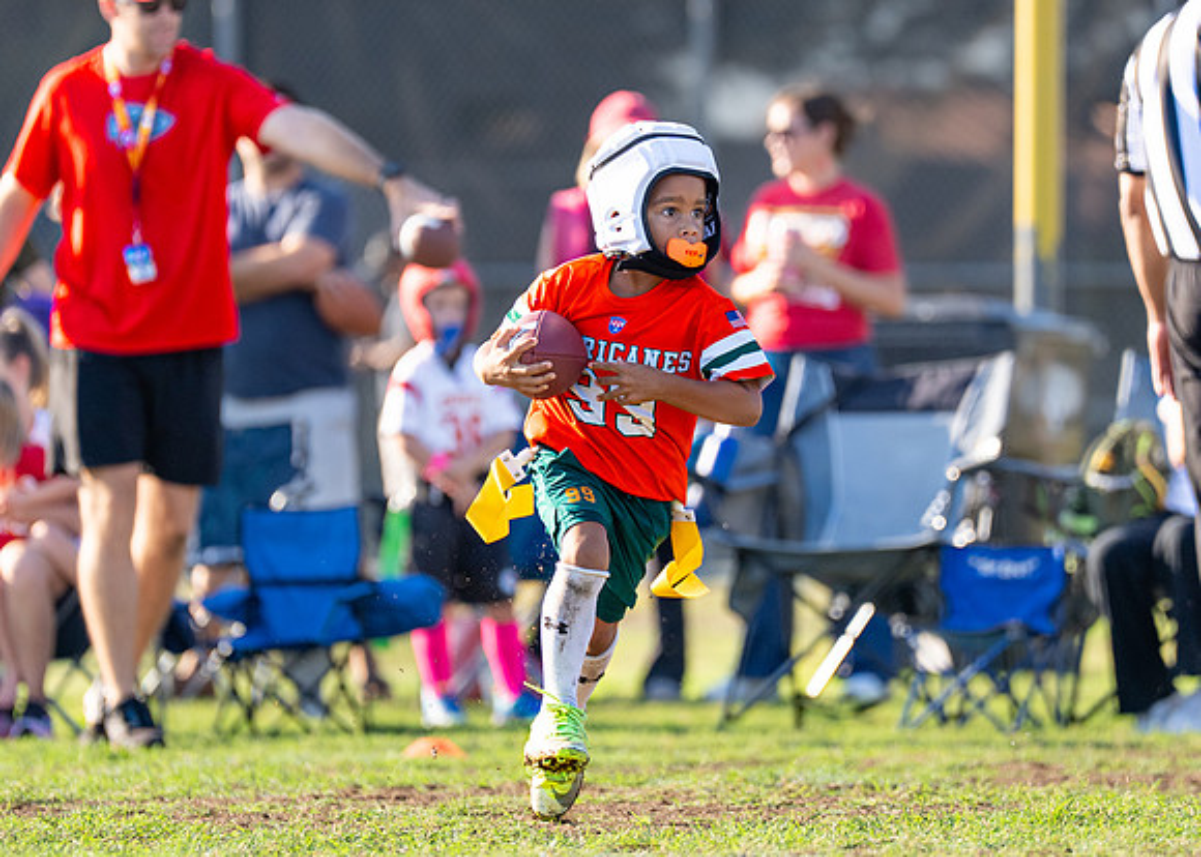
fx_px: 14293
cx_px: 660
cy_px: 400
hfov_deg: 4.8
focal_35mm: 419
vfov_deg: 3.4
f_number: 2.8
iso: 250
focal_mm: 200
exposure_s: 1/1600
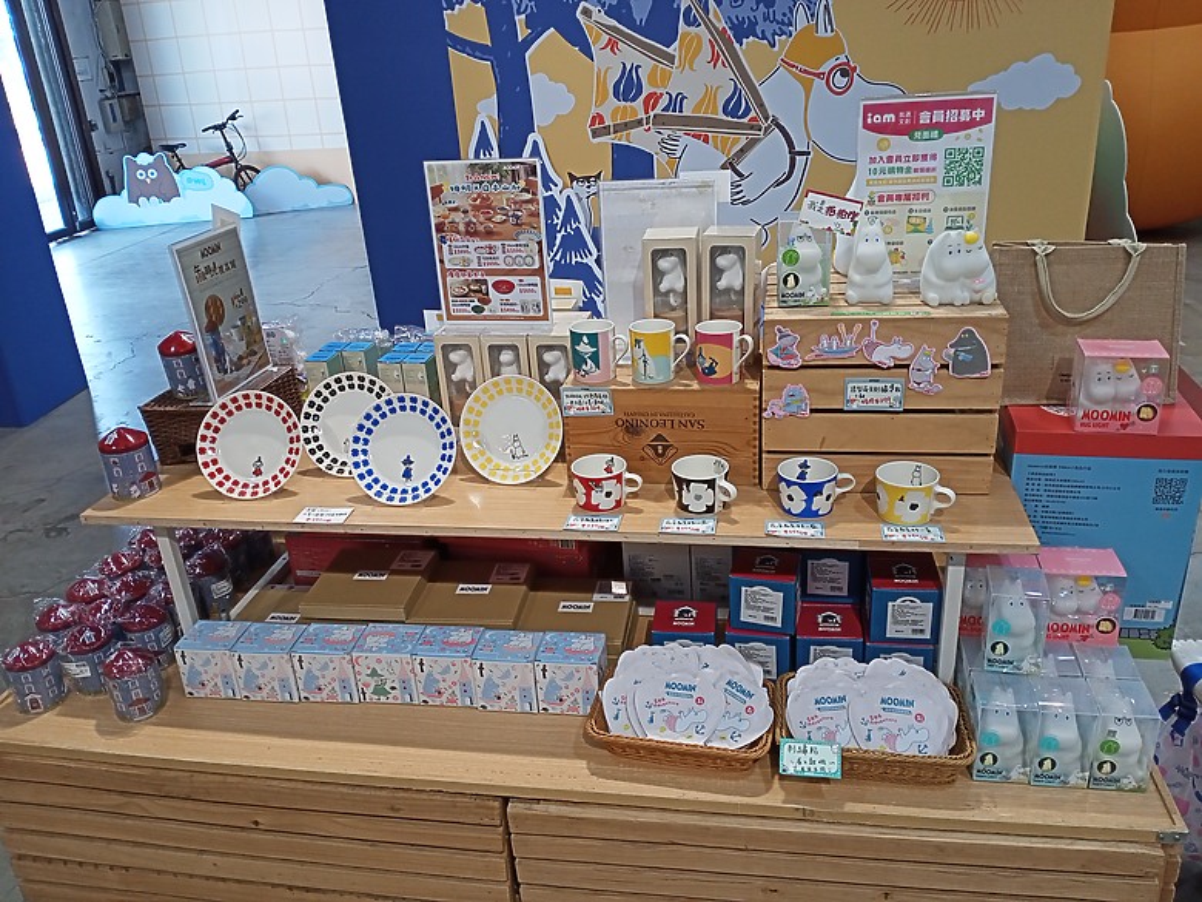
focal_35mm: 28
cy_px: 451
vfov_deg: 49.7
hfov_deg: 63.4
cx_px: 601
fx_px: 972
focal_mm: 4.05
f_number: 1.8
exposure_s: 1/50
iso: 142
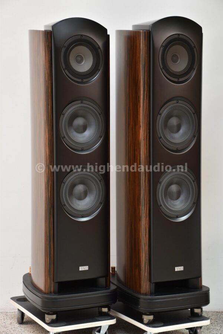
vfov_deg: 26.0
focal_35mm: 78
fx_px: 724
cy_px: 167
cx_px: 112
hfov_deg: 17.5
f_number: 4.8
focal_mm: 52
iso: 400
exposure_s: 1/60
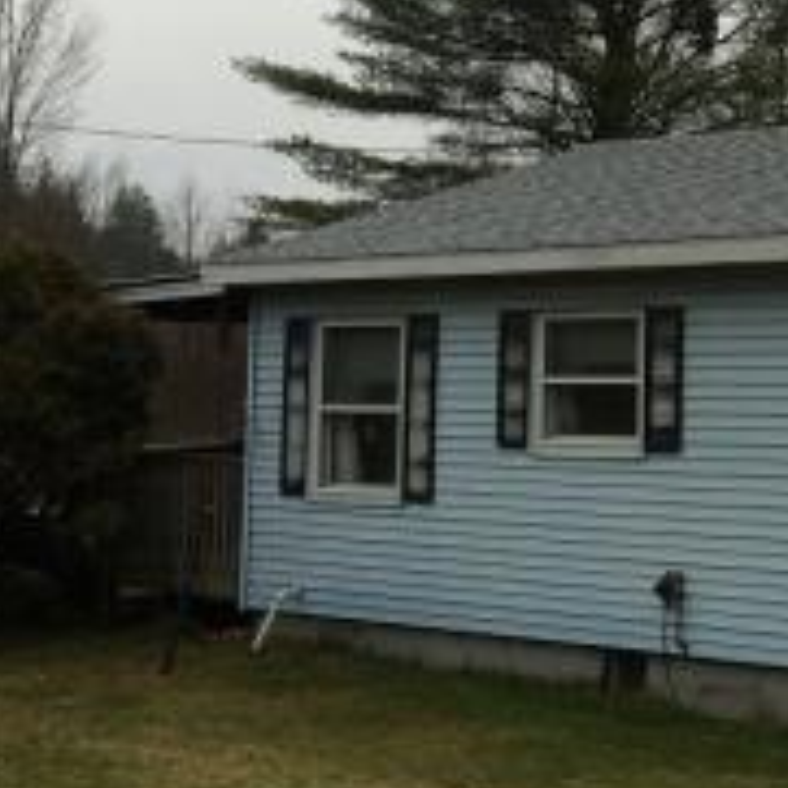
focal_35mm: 82
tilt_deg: +5.0
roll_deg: -0.3
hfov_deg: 19.1
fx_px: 2112
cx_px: 1093
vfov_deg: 21.0
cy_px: 196
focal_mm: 4.15
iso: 40
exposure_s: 1/120
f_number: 2.2
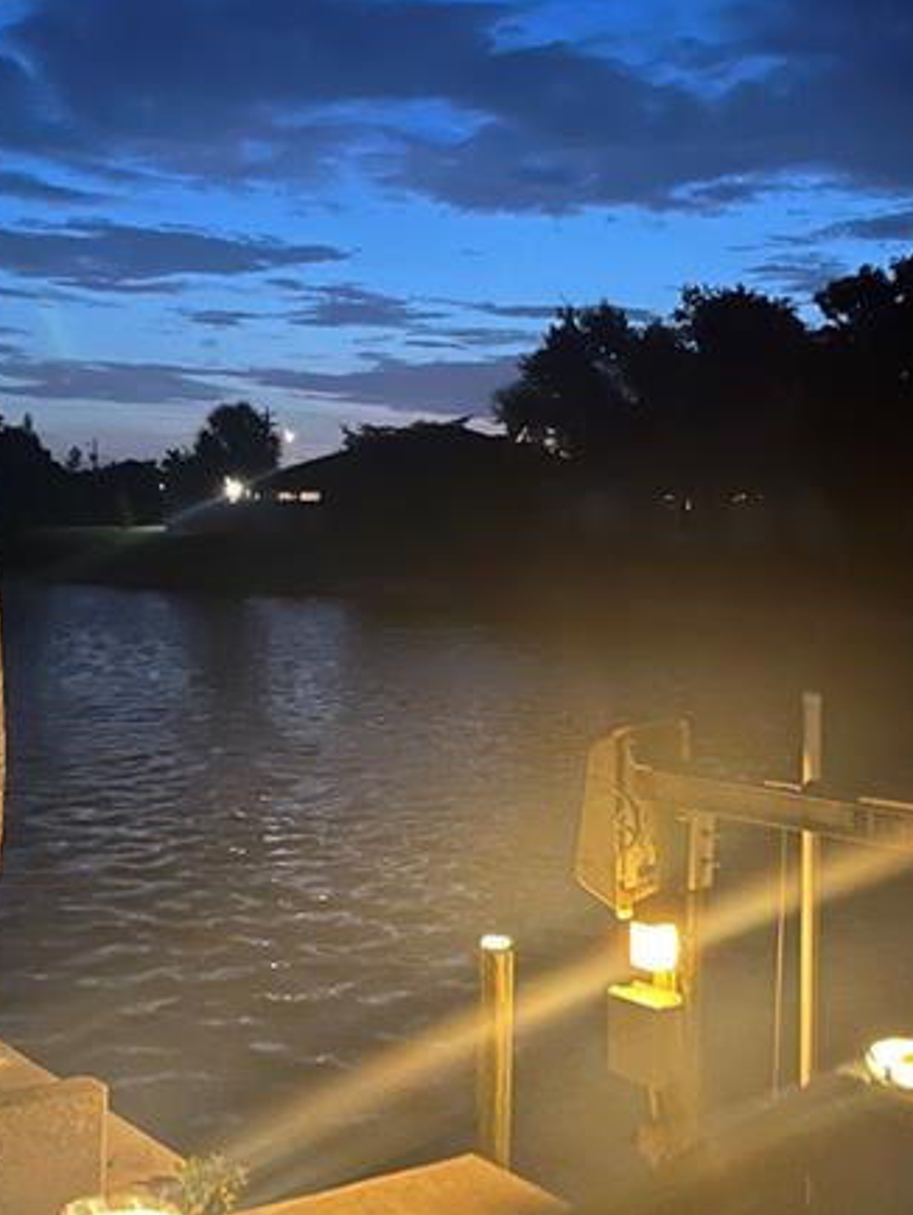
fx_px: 1616
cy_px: 621
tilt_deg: -3.3
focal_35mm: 46
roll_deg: -0.2
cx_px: 361
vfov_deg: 41.2
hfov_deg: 31.5
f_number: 1.6
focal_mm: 5.1
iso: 640
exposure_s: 1/15
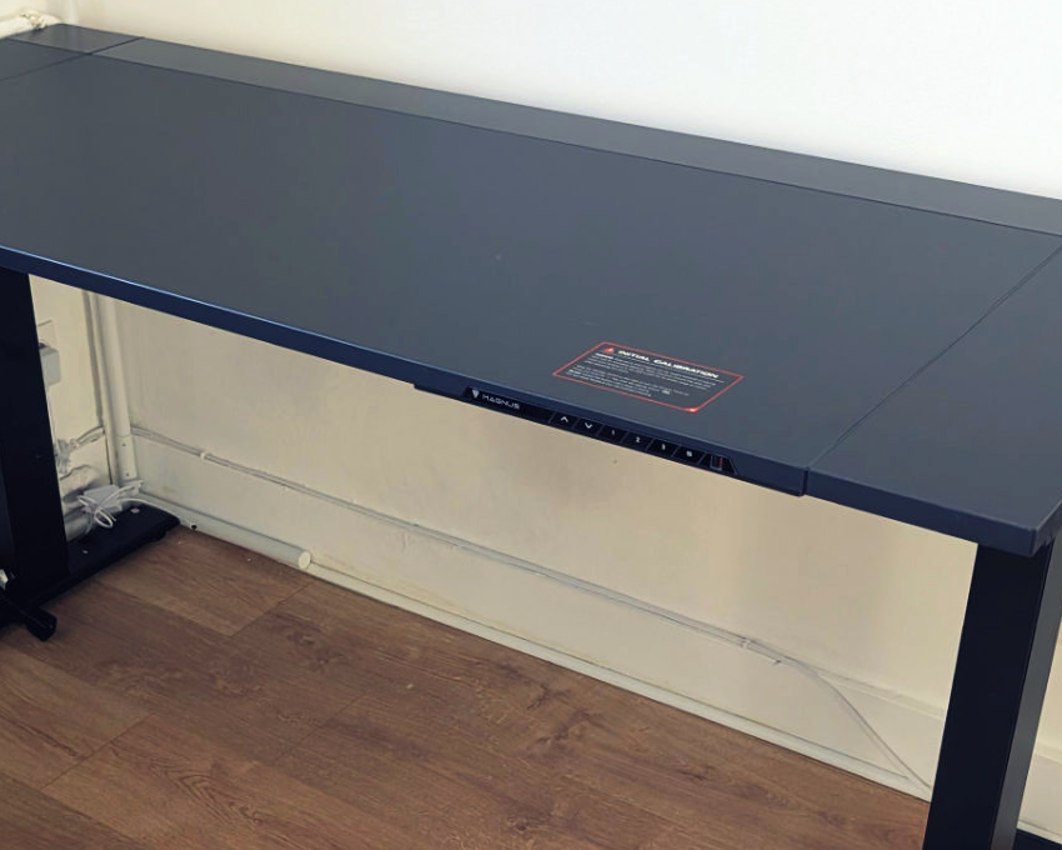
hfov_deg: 35.1
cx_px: 389
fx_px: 1666
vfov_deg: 28.4
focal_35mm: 53
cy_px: 589
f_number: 1.7
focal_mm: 6.9
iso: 561
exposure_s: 1/428
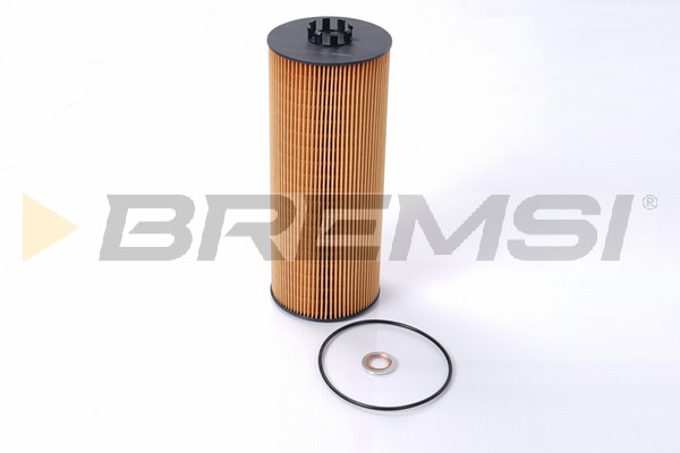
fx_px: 548
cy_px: 226
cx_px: 340
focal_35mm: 29
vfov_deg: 45.0
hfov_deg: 63.7
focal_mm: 29
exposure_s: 1/60
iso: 50
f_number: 11
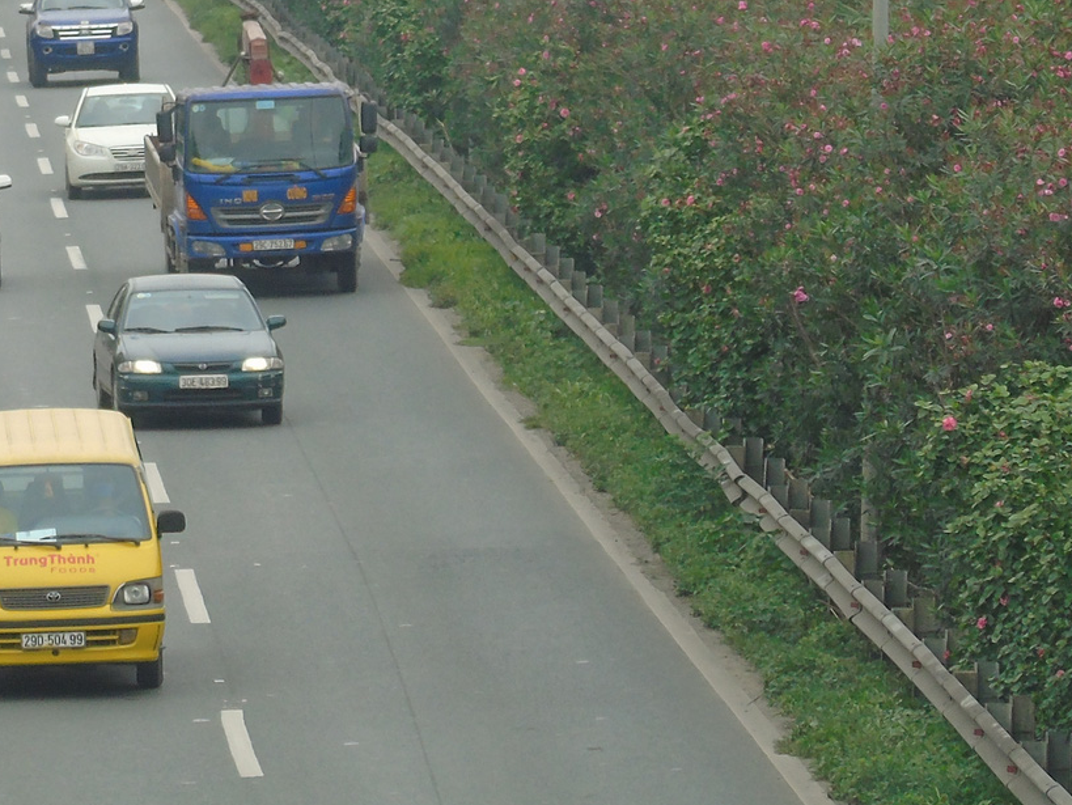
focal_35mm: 454
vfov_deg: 3.3
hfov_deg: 4.4
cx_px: 139
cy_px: -162
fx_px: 14066
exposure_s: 1/125
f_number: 5
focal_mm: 33
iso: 100
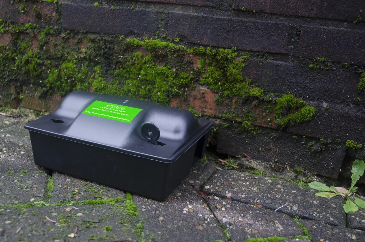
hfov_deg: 48.0
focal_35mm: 40
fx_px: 410
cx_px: 182
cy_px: 121
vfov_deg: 32.9
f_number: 4
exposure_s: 1/60
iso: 500
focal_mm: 27
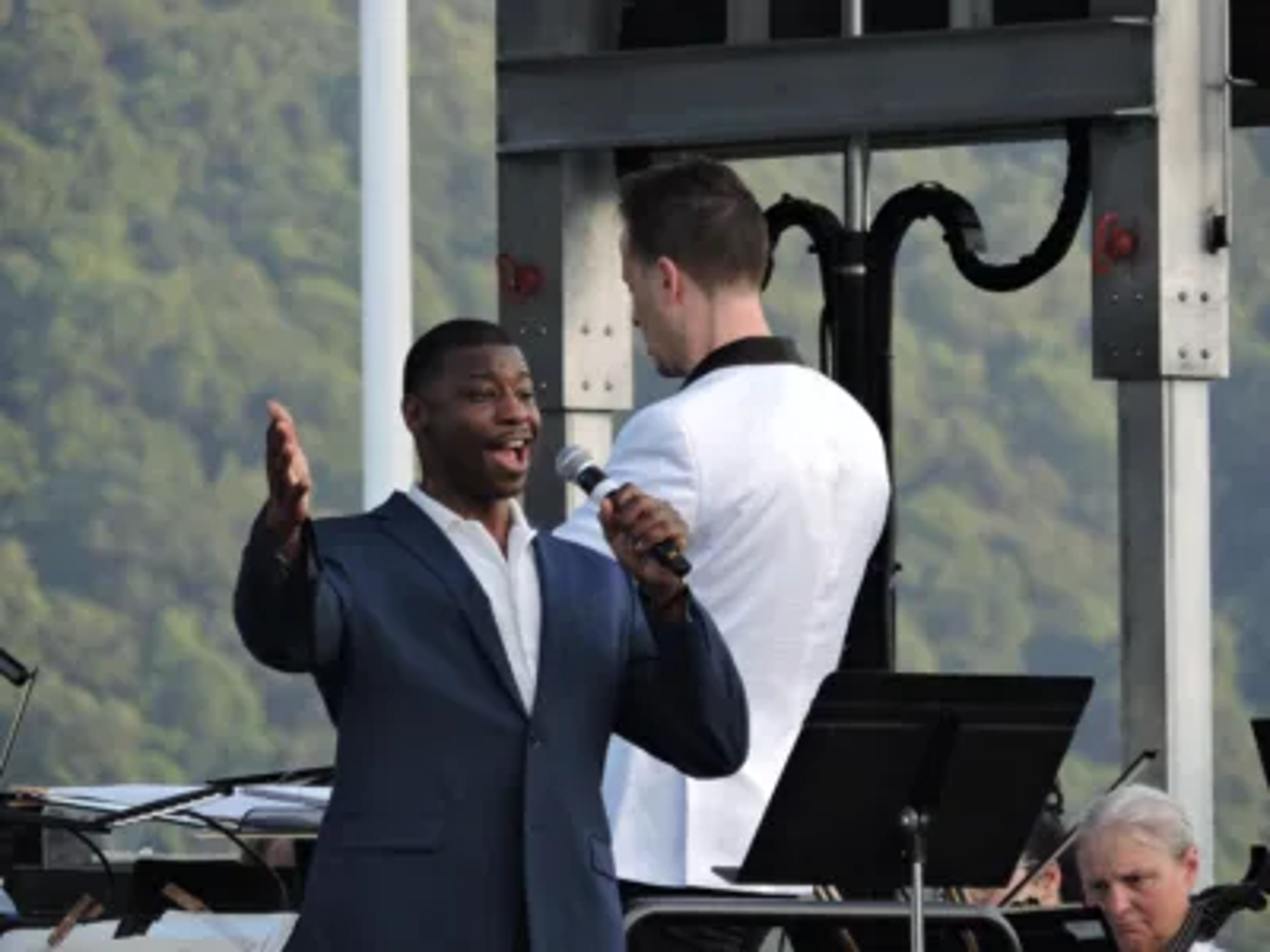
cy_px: 476
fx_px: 27516
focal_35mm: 750
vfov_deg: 2.0
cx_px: 635
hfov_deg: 2.6
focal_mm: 133.8
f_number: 5.1
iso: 400
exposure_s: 1/250
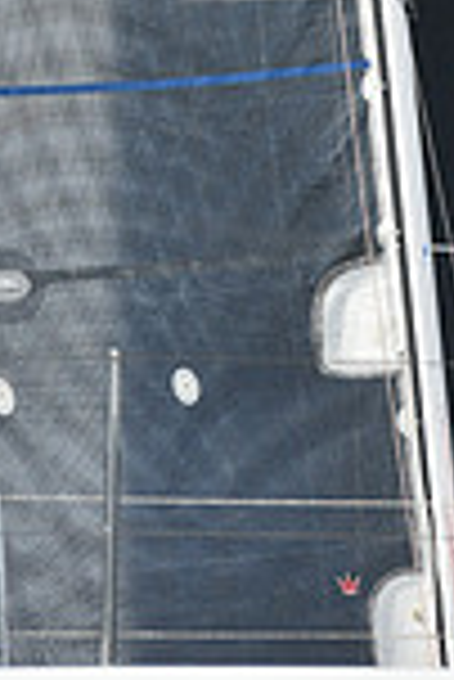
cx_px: 281
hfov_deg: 1.9
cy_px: -576
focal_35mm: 712
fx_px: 13437
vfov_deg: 2.9
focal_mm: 185
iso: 320
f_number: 10
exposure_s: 1/1250
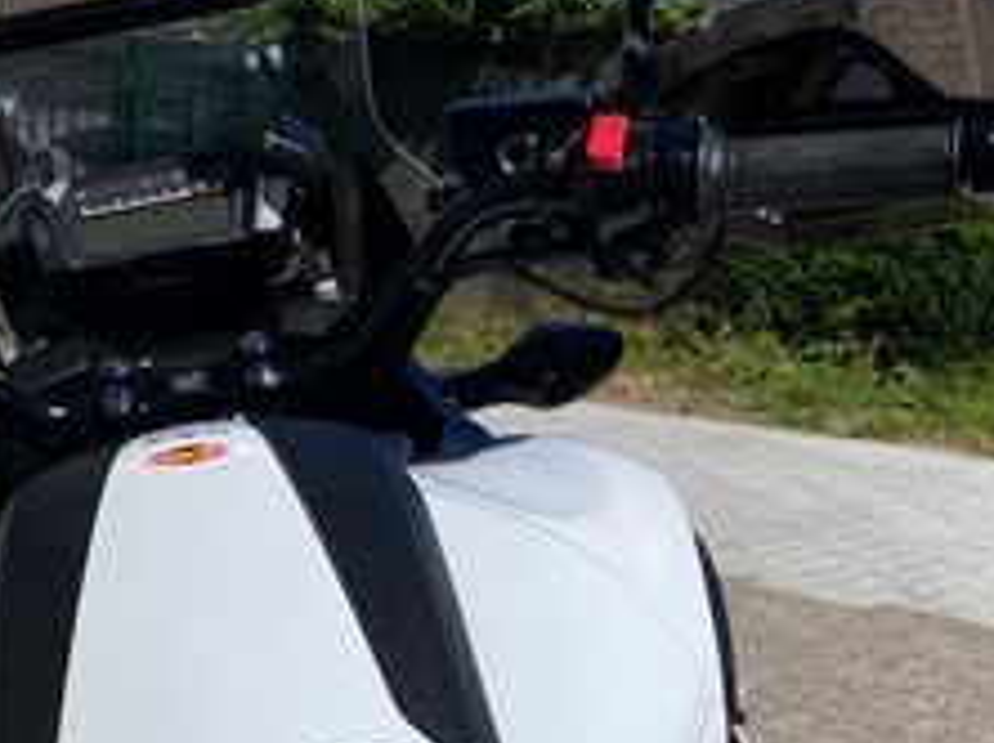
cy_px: 474
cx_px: 157
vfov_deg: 19.6
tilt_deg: -9.1
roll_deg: -3.5
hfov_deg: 25.4
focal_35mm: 75
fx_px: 2151
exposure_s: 1/4808
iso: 32
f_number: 1.8
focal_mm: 4.25
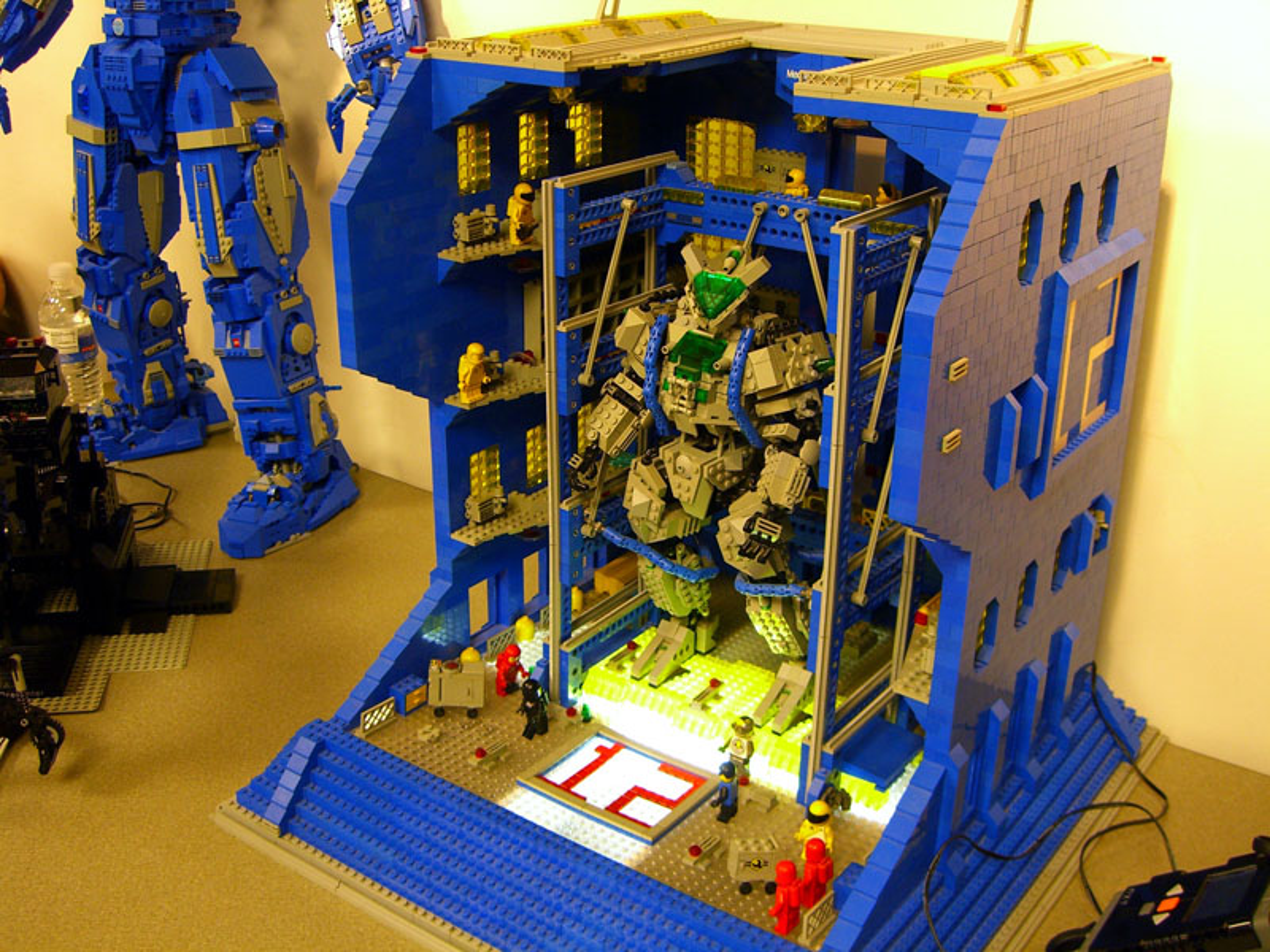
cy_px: 476
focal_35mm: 38
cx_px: 635
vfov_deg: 37.7
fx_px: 1394
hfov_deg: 49.0
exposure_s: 1/15
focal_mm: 7.9
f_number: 2.8
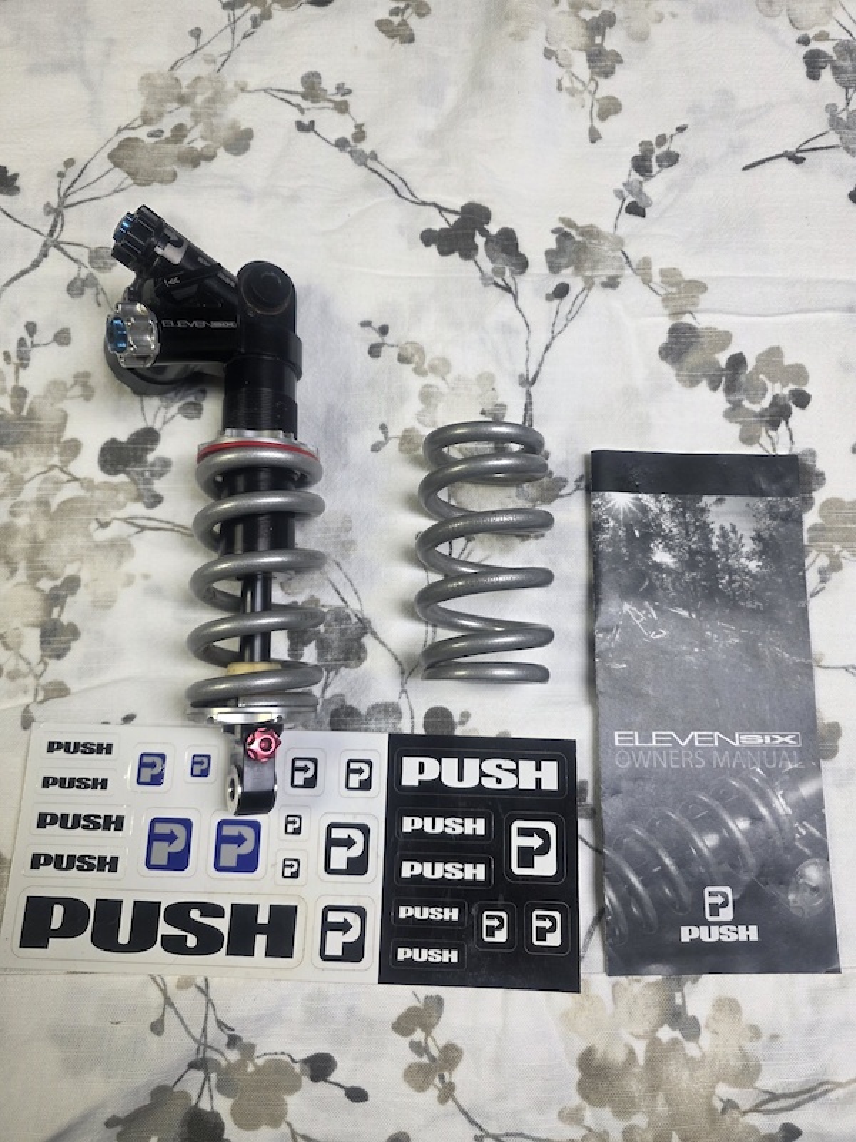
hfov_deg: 58.9
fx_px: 758
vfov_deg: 73.9
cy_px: 571
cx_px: 428
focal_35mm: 23
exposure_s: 1/120
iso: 80
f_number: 1.7
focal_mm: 6.3
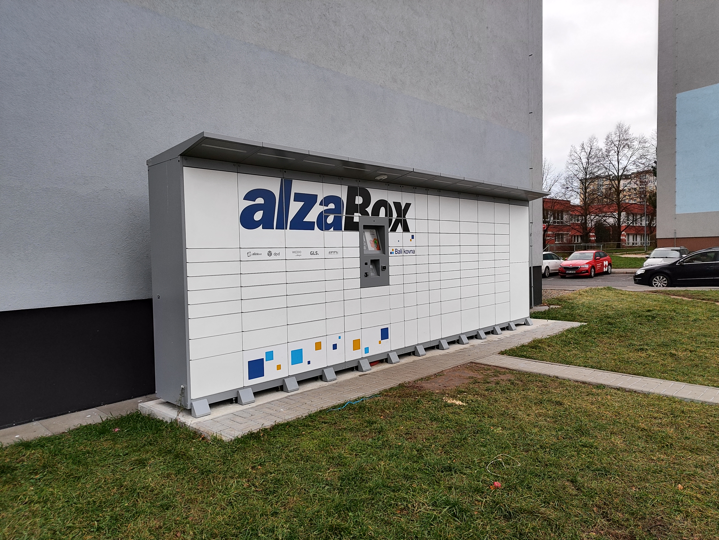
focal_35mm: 24
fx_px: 498
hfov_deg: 71.6
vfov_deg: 56.8
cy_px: 270
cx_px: 360
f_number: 1.89
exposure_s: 1/100
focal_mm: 5.89
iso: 205
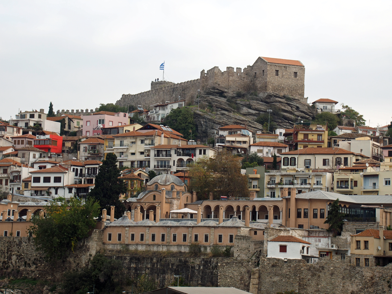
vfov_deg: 13.7
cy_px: 147
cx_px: 196
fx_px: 1223
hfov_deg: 18.2
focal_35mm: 108
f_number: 7.1
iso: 200
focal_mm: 54
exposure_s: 1/200
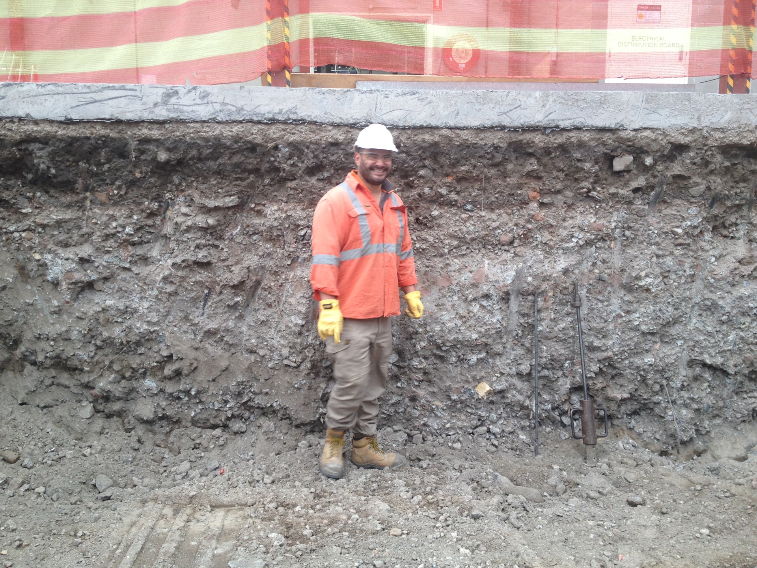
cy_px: 284
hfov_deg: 52.6
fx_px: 765
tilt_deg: -8.3
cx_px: 378
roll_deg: -0.1
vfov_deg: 40.7
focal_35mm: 35
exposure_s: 1/40
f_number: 2.4
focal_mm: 4.28
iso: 50
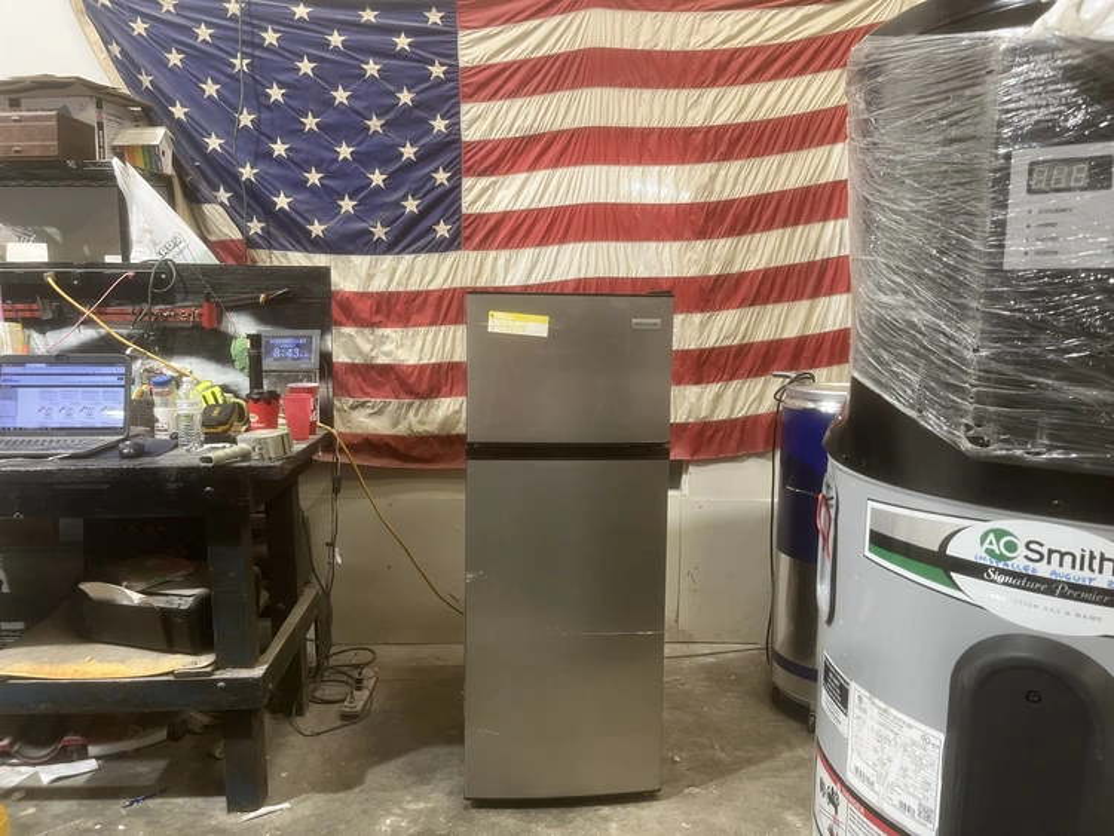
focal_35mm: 26
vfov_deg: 53.1
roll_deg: +0.1
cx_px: 557
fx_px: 837
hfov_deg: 67.3
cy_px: 418
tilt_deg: -6.7
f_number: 1.6
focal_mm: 5.1
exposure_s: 1/60
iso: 125
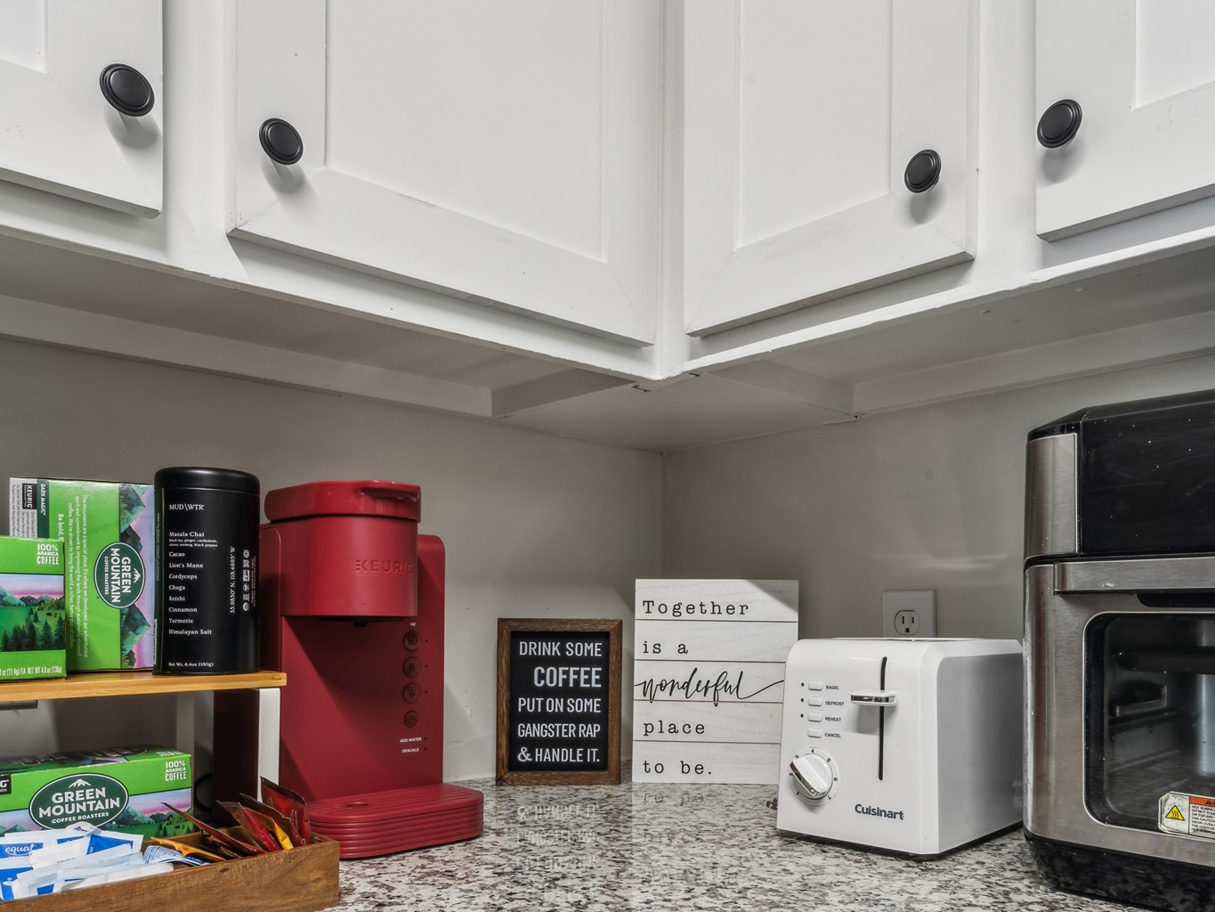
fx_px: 913
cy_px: 621
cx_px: 675
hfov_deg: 67.1
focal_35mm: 26
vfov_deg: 51.9
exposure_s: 1.6
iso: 50
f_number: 16
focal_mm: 17
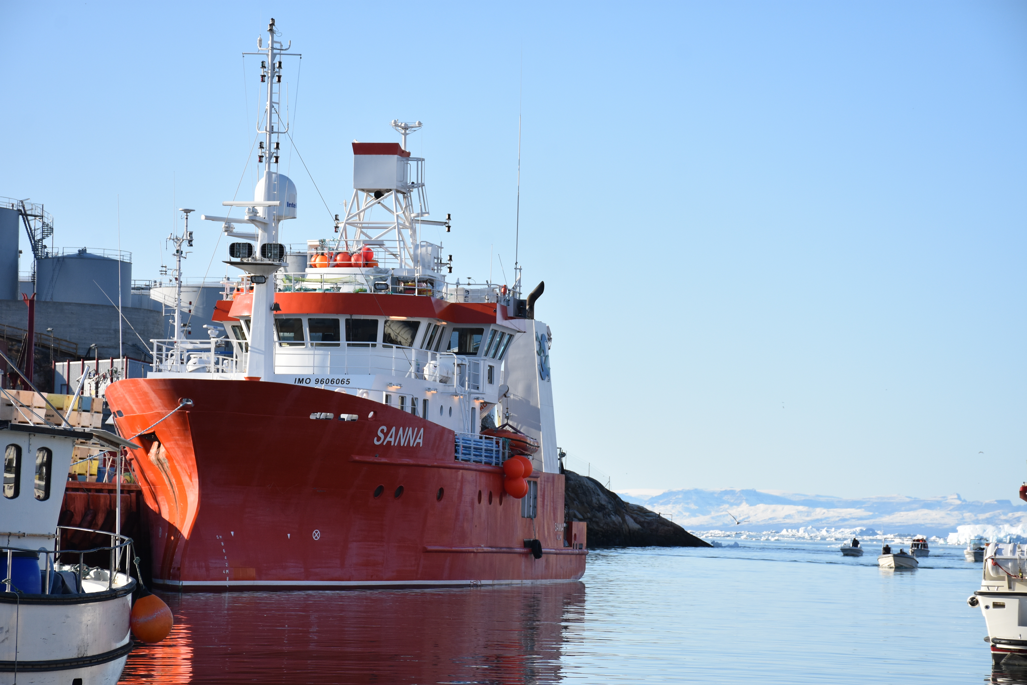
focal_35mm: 120
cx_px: 514
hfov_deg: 17.1
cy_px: 342
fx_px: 3424
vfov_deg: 11.4
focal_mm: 80
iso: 400
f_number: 8
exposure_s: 1/1000
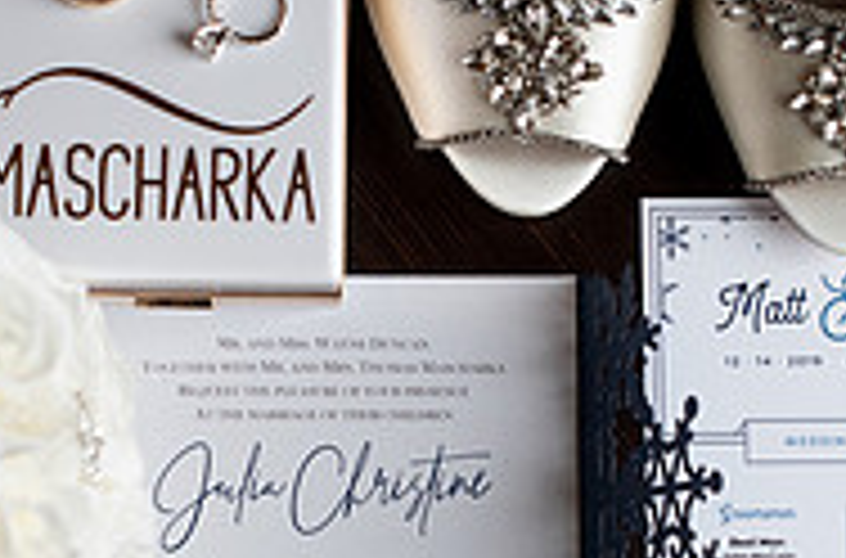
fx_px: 3841
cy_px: 488
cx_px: 352
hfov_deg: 12.6
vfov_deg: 8.3
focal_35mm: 164
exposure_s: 1/160
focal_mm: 50
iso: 1000
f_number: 5
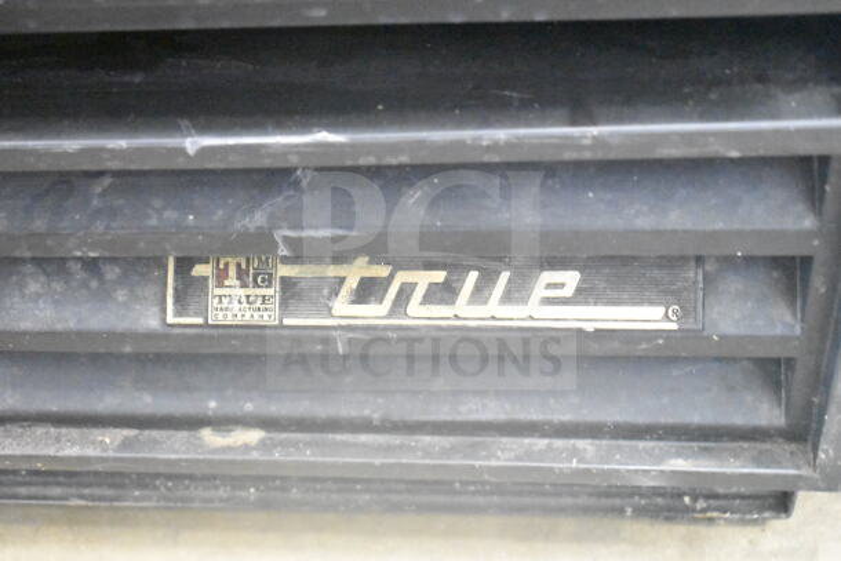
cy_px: 280
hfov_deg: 36.9
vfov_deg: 25.1
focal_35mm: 54
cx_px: 420
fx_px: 1262
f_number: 4.8
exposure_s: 1/40
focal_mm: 36
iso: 25600
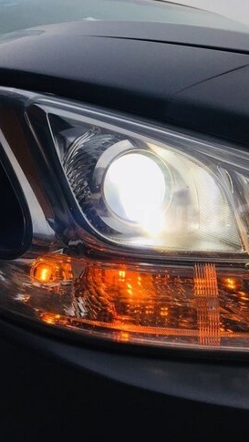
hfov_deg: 26.7
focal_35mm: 43
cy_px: 218
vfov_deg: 47.3
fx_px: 504
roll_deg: +2.6
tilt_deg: -7.3
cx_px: 230
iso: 32
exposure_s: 1/682
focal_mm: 4.15
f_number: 2.2
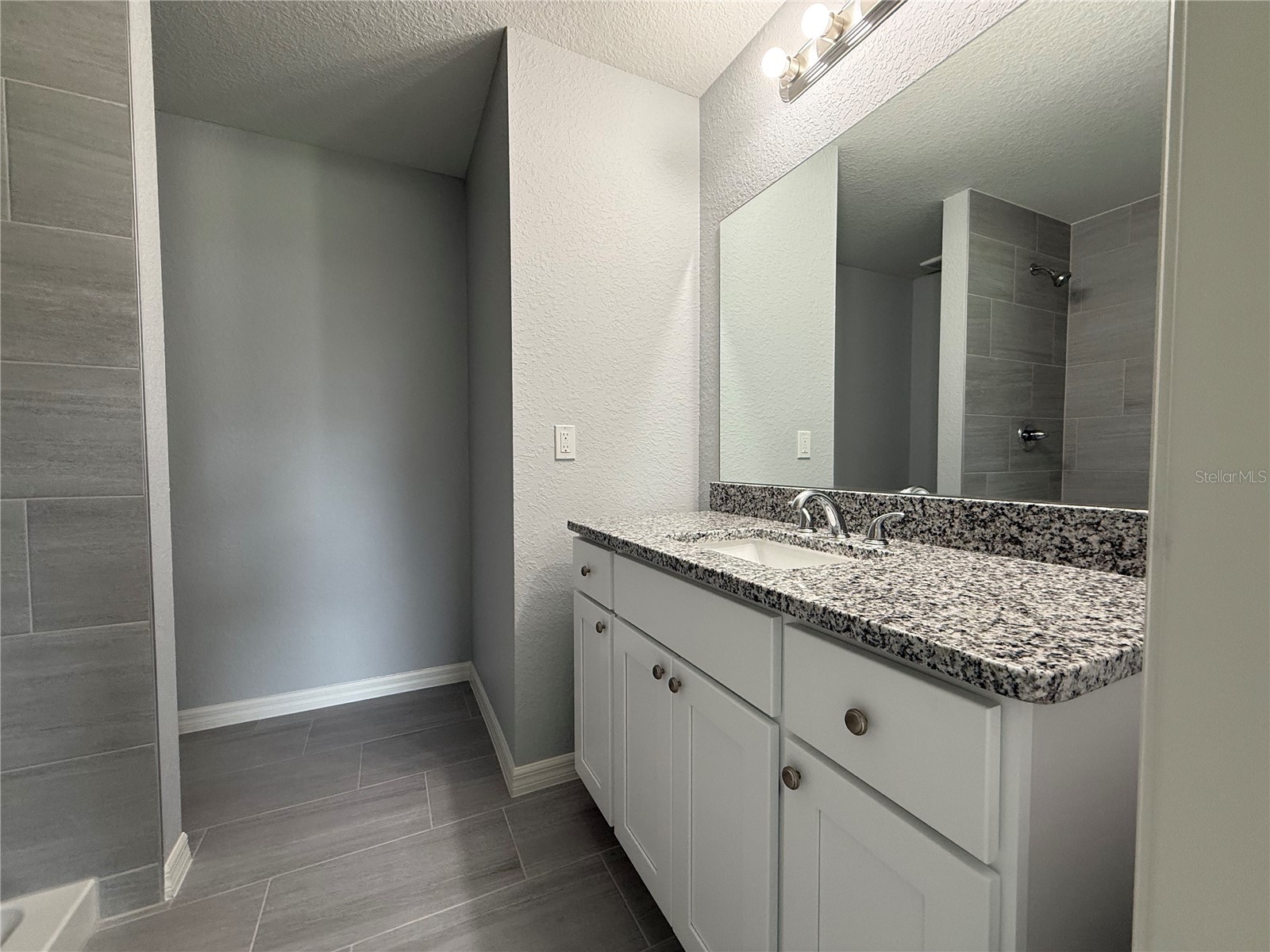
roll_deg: +0.0
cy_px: 476
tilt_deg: -1.8
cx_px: 635
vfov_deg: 85.7
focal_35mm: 14
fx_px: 514
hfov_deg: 102.1
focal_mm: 2.22
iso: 160
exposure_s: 1/120
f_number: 2.2
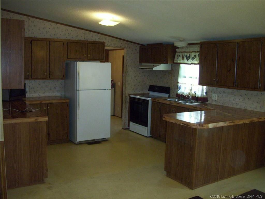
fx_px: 260
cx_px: 132
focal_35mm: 34
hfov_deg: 54.0
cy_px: 100
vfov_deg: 41.8
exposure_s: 1/30
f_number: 2.9
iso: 250
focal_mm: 5.7
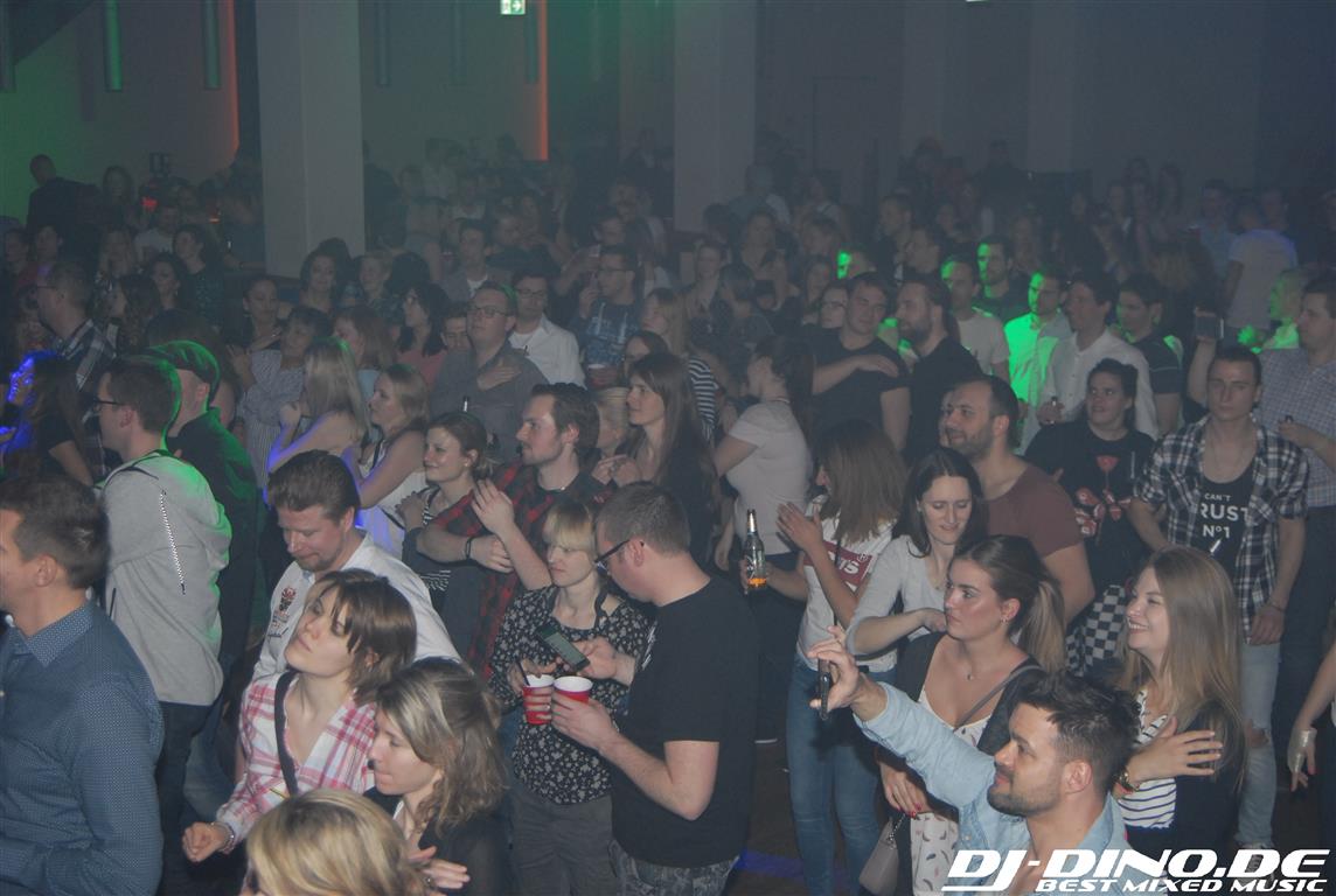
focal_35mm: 51
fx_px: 1897
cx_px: 668
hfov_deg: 38.8
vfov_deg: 26.6
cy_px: 448
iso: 400
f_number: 5.6
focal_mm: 34
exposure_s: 1/60
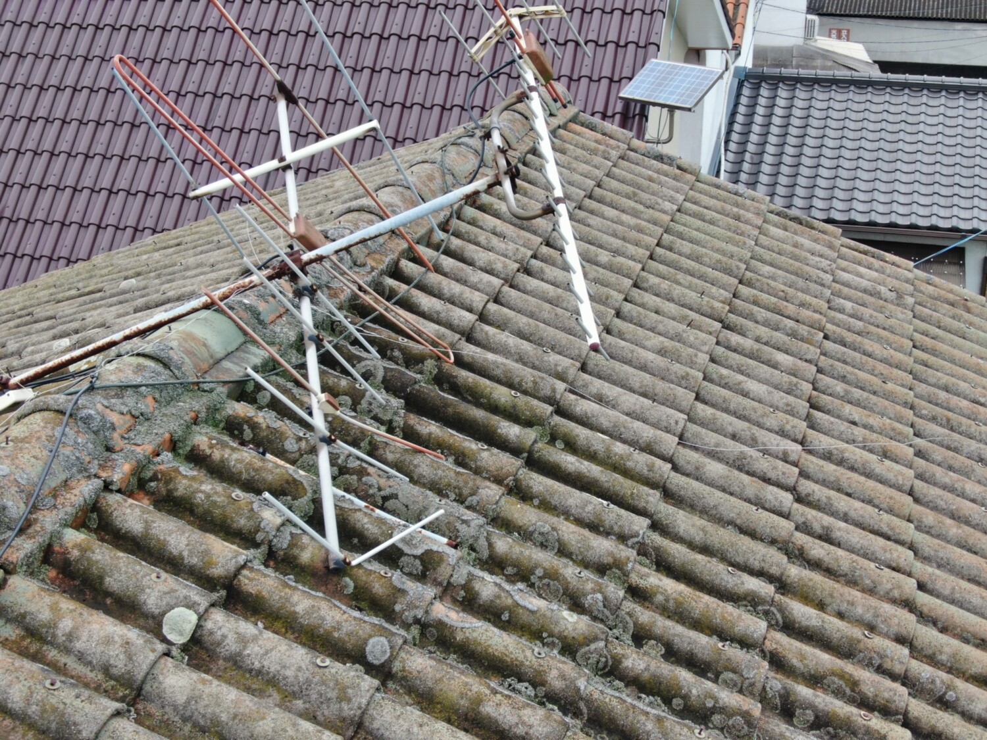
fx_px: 1369
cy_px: 370
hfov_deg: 39.7
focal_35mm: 48
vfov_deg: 30.3
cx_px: 494
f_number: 3.8
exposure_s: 1/120
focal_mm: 8.6
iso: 100
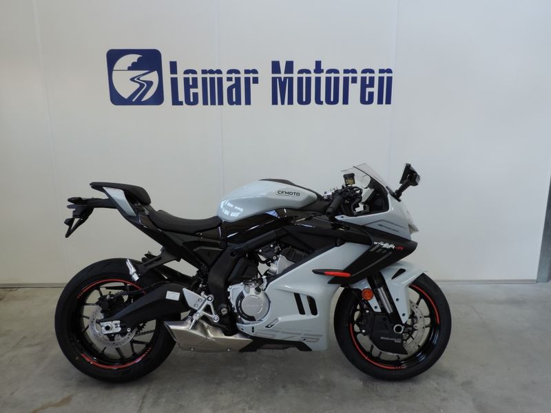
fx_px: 446
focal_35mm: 28
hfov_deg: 63.4
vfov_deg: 49.7
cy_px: 206
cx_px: 276
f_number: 3.1
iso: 160
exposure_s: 1/30
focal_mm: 4.9
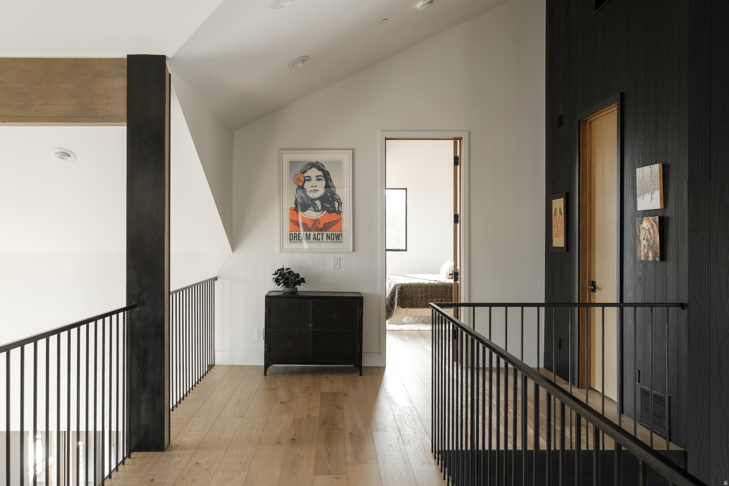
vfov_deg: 45.0
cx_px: 364
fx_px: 587
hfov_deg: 63.7
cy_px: 243
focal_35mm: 29
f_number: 6.4
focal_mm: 19.1
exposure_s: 1/15
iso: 400
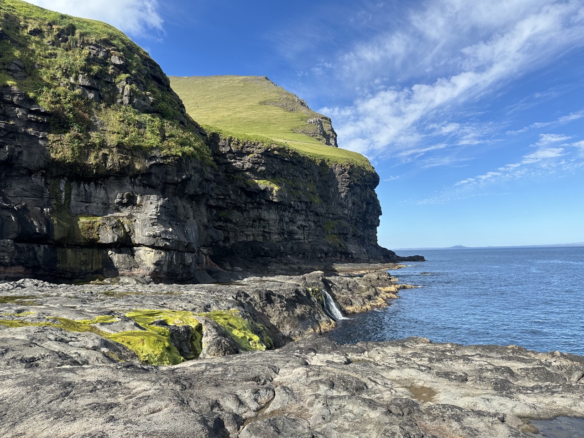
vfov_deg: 56.8
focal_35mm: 24
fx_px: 405
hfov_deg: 71.6
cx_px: 292
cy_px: 219
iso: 80
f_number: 1.78
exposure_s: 1/3861
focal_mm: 6.86
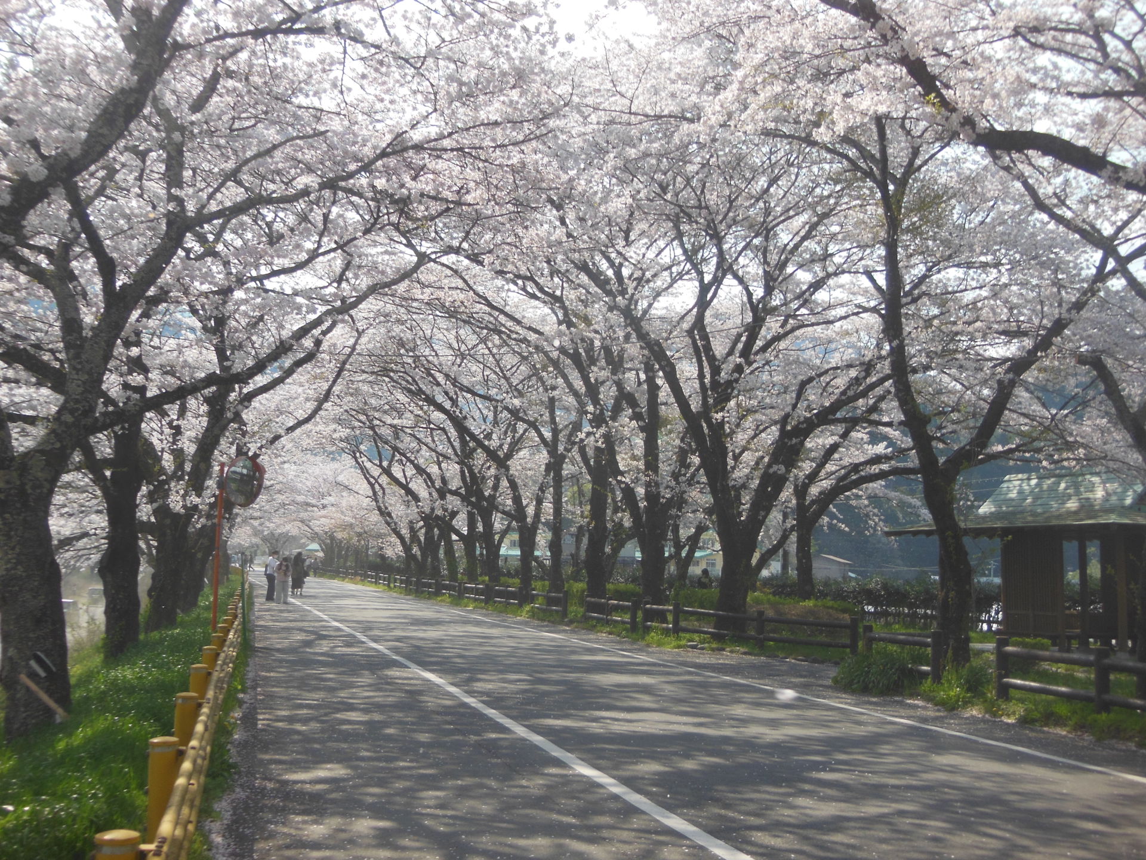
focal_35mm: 45
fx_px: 1490
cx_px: 573
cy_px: 430
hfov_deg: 42.1
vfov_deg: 32.2
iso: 125
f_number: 4.4
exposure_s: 1/500
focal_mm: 8
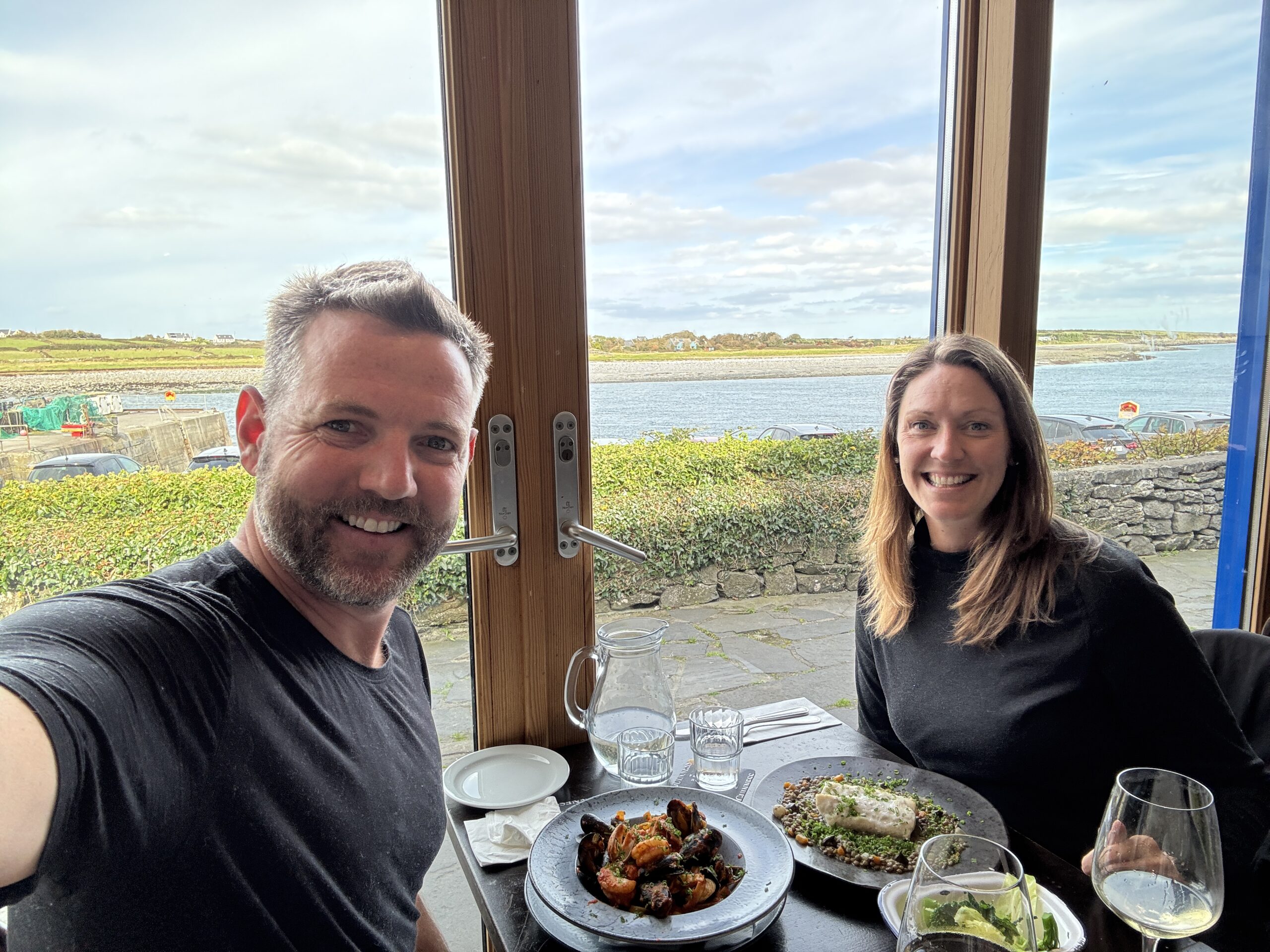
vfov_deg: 58.9
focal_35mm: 23
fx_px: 844
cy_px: 476
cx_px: 635
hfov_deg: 73.9
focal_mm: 2.69
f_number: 1.9
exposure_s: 1/123
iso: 40
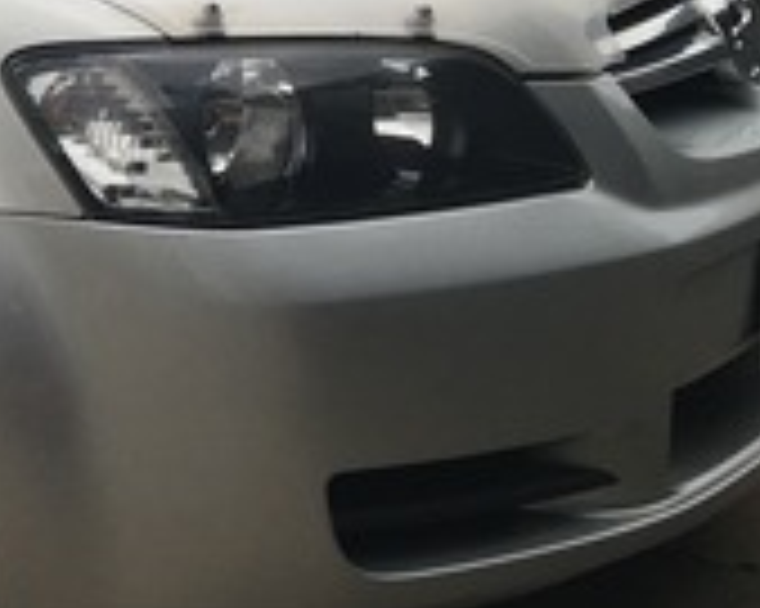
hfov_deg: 12.7
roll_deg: +3.1
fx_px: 3012
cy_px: 108
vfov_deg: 11.5
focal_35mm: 134
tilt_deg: -14.8
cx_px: -747
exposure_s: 1/117
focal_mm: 4.15
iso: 25
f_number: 2.2
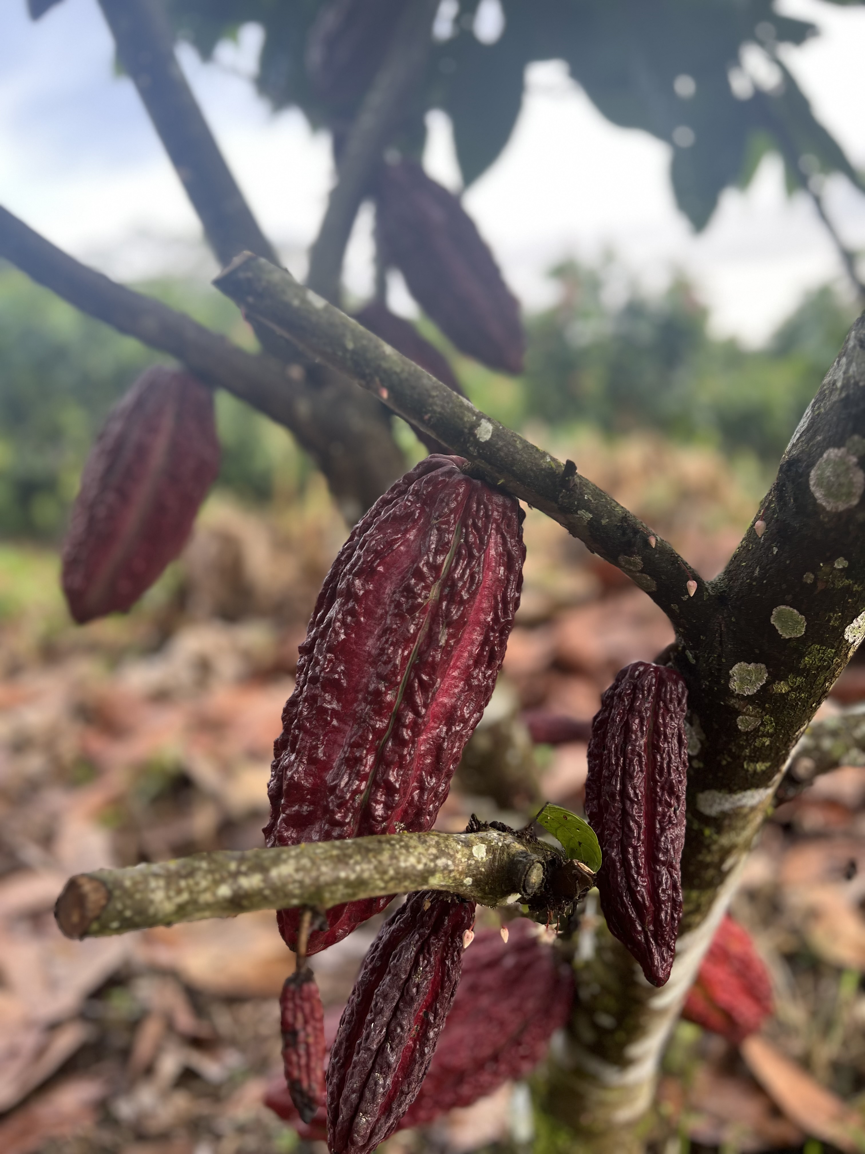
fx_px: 866
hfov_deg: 53.1
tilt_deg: -4.8
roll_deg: +1.2
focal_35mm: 26
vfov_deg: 67.3
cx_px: 432
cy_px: 577
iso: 64
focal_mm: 5.7
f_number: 1.5
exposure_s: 1/164
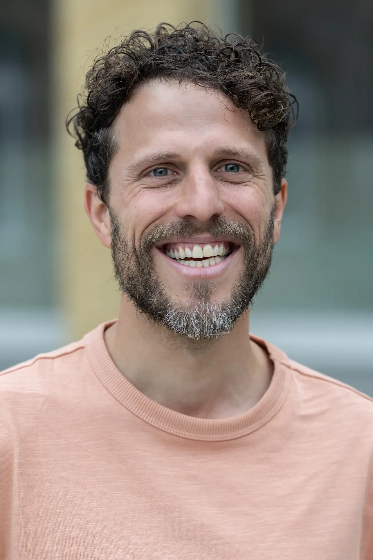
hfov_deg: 10.2
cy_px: 280
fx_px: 2098
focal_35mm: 135
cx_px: 186
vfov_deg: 15.2
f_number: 3.5
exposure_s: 1/250
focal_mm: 135
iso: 500
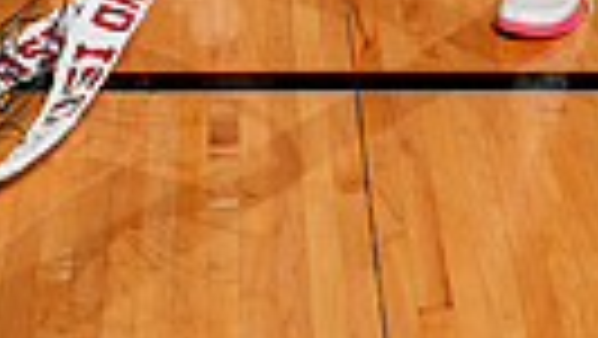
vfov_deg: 7.7
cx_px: 265
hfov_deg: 15.1
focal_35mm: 142
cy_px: -577
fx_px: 2253
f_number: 5.6
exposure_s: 1/250
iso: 200
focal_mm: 40
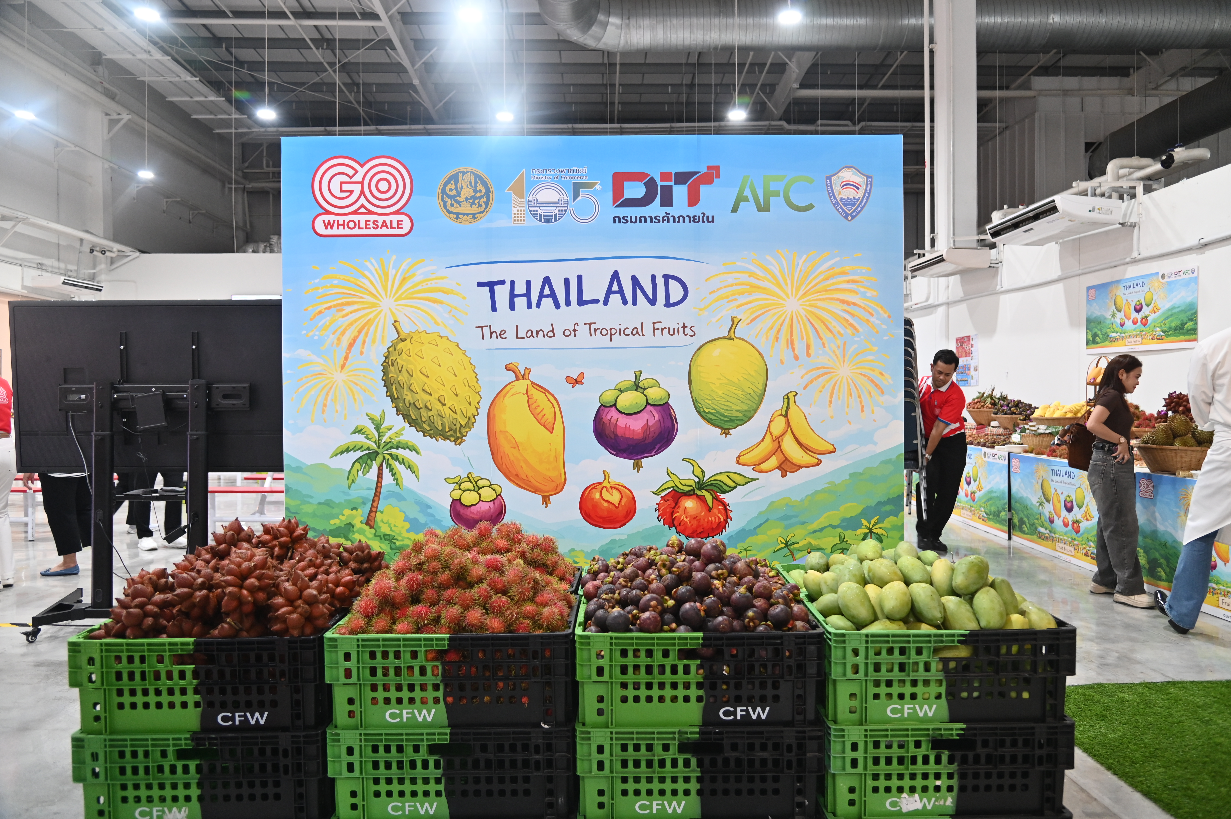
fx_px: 820
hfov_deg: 73.8
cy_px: 410
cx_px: 616
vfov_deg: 53.1
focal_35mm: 24
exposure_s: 1/100
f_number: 4.5
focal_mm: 24
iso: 1100
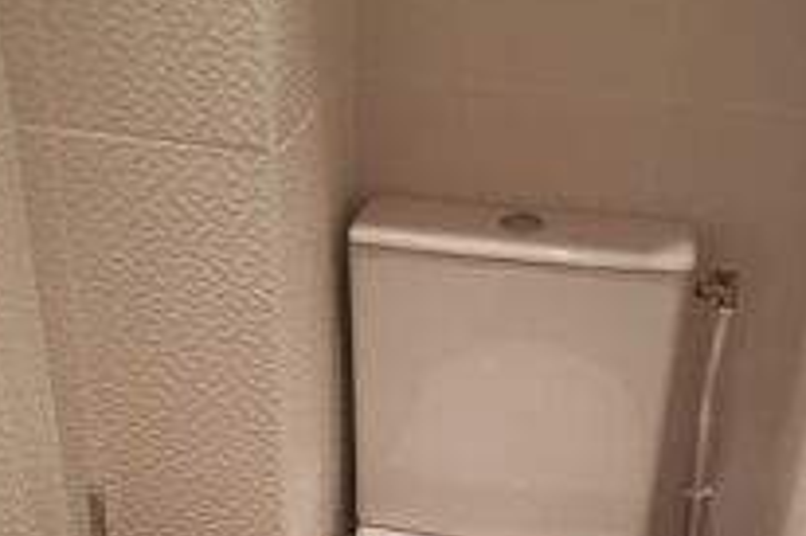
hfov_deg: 35.6
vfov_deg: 23.0
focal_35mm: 56
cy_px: 558
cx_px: 442
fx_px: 1253
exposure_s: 1/50
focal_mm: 4.2
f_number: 1.7
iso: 160
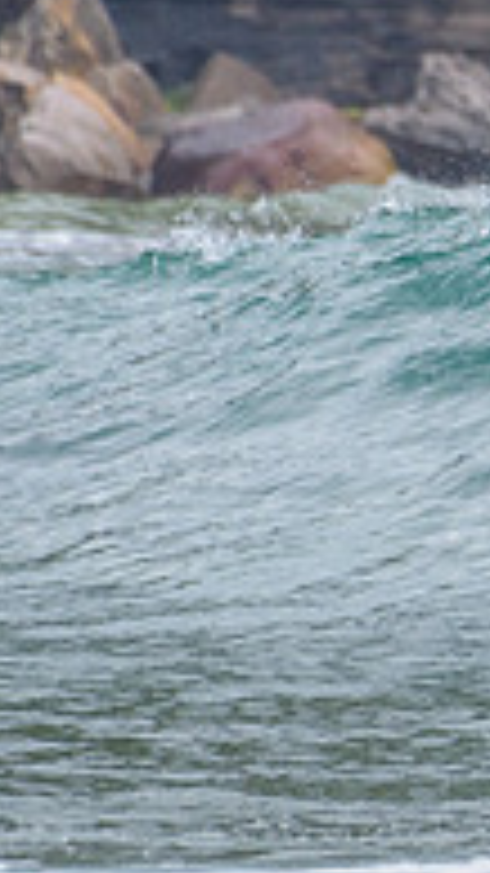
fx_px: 44341
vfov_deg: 1.1
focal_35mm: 1918
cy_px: 251
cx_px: 1374
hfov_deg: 0.6
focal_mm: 500
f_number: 5.6
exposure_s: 1/2000
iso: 280
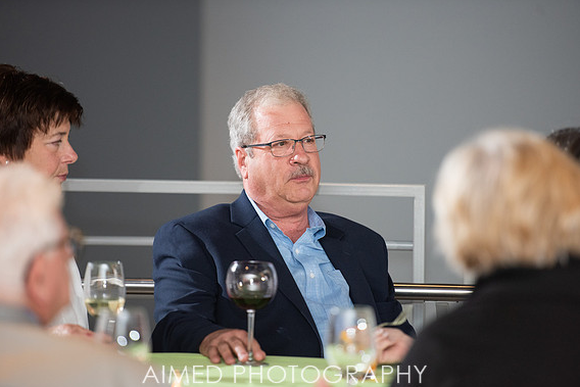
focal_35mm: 207
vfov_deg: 6.6
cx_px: 286
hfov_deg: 9.9
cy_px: 197
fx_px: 3336
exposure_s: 1/200
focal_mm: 200
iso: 1250
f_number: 2.8
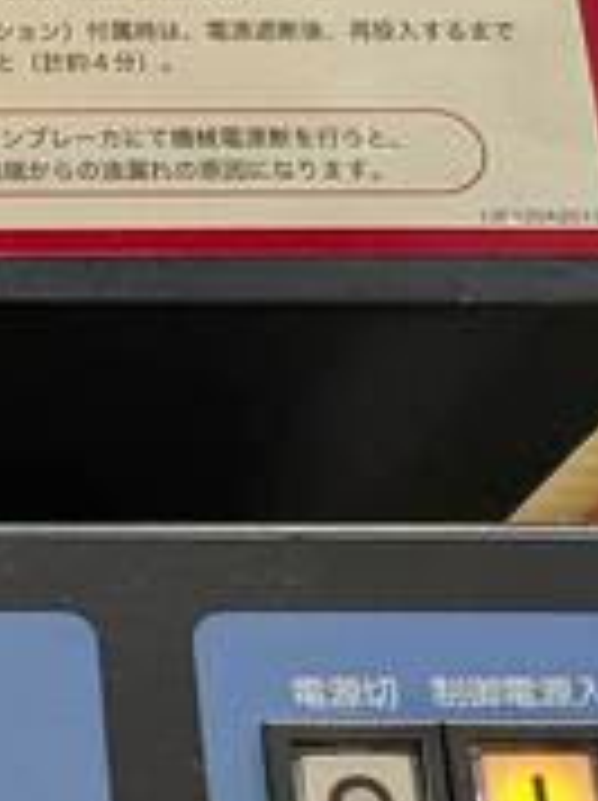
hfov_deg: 14.5
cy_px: 873
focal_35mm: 90
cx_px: -454
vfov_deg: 20.8
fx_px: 2078
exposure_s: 1/50
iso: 258
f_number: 1.89
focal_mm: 5.43
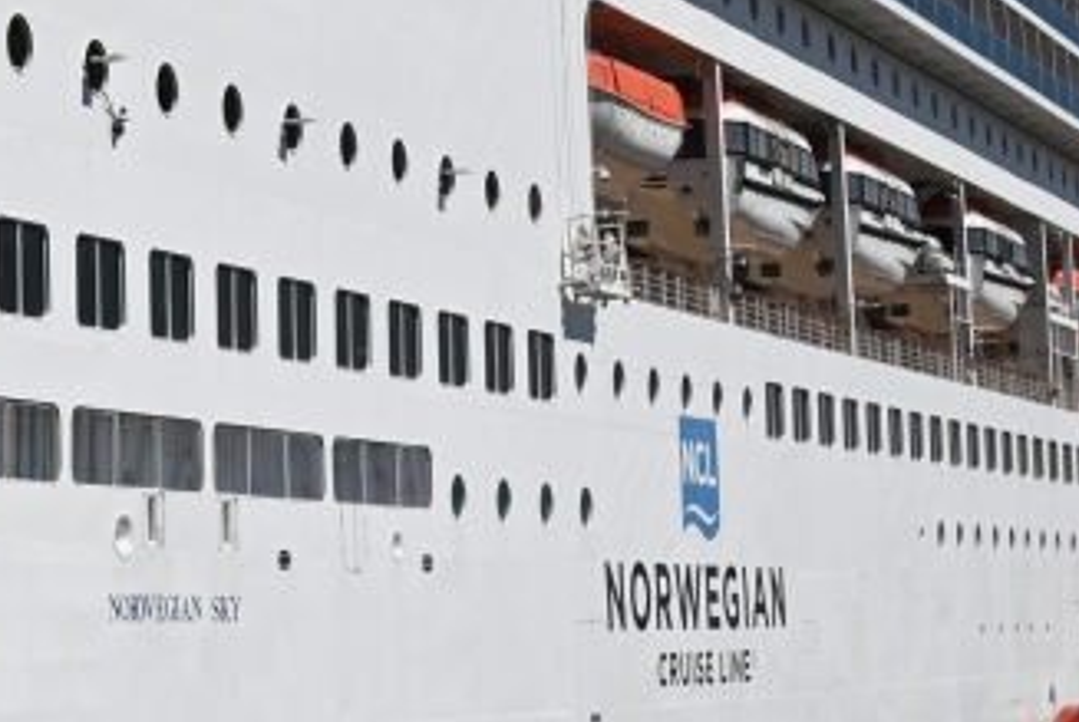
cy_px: 61
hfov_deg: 20.3
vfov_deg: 14.4
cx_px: -205
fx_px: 2821
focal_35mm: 94
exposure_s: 1/640
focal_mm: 30
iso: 100
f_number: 8
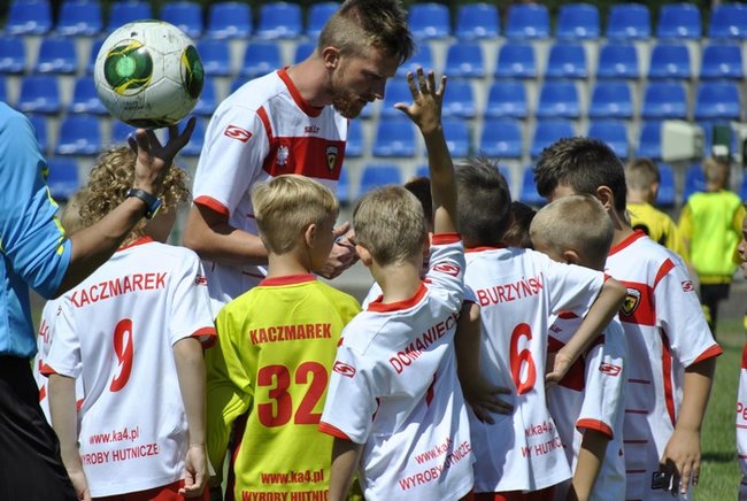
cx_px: 374
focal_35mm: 300
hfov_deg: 6.9
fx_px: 6236
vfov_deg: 4.6
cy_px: 250
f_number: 5.6
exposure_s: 1/1000
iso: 160
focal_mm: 200
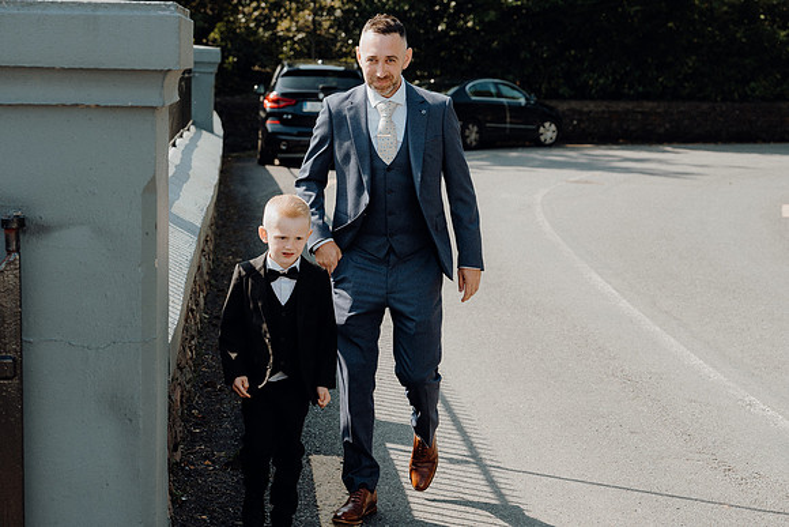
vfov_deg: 18.2
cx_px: 394
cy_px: 264
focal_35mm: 75
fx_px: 1645
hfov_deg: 27.0
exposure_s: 1/500
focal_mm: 50
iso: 125
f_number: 3.5
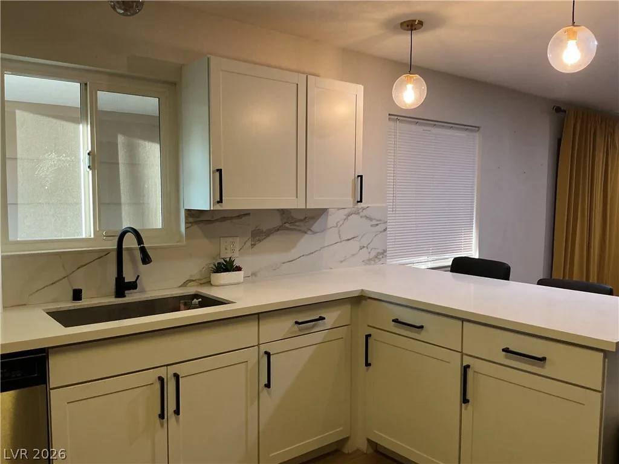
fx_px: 519
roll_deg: -0.4
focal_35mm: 29
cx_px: 310
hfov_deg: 61.7
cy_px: 232
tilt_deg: -1.9
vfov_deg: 48.2
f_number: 1.8
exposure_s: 1/60
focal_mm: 3
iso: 125
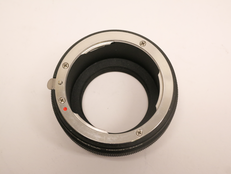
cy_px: 87
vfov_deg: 24.4
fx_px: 401
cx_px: 116
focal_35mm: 60
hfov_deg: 32.2
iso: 2500
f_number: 7.1
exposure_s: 1/125
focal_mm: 30
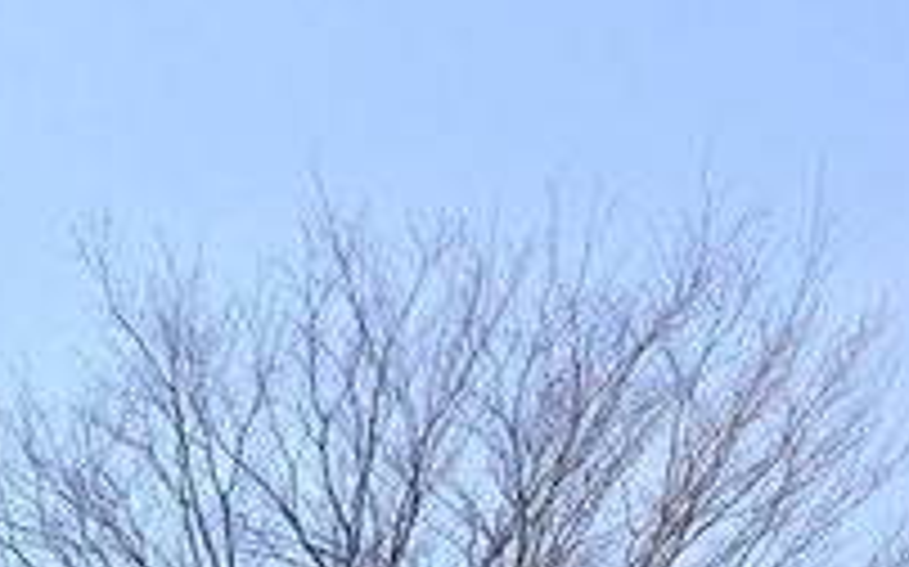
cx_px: -754
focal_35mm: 124
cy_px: 1258
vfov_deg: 9.6
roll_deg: +0.1
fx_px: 3070
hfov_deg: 14.6
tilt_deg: +9.6
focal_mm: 4.15
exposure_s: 1/864
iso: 25
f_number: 2.2
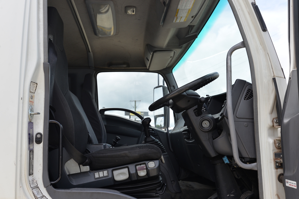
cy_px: 100
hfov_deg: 54.4
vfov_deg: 37.9
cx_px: 150
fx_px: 291
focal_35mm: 35
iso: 140
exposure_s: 1/250
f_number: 8
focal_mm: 35
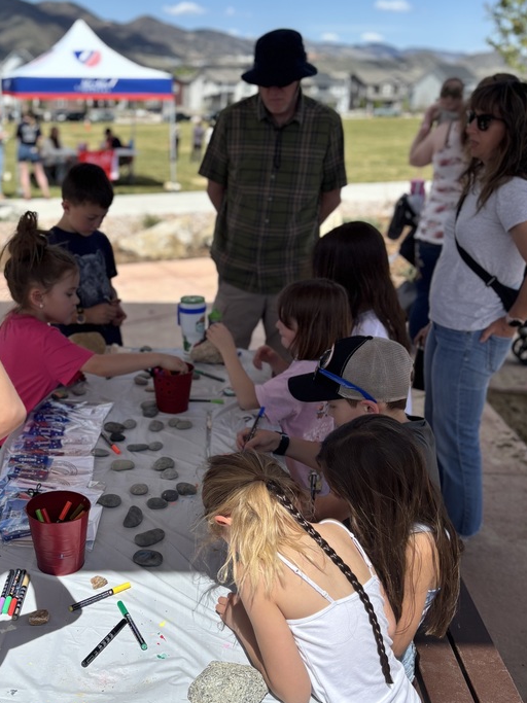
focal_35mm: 39
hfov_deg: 36.1
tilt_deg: -21.4
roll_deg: -1.0
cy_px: 387
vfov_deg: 47.8
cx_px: 146
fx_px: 792
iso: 50
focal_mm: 5.96
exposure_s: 1/4255
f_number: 1.6
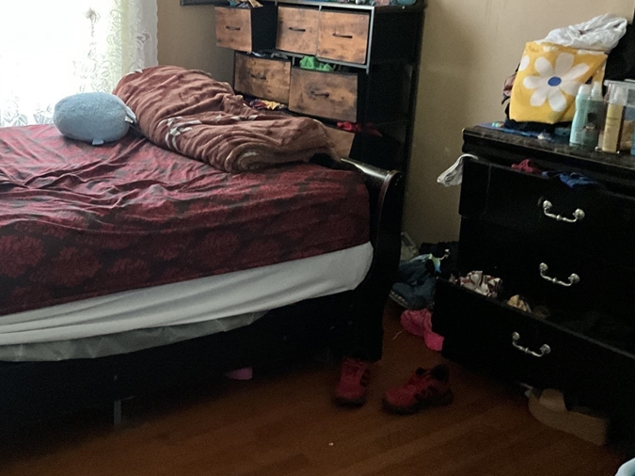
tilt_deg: -13.8
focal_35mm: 44
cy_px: 166
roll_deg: +0.4
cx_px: 182
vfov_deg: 32.6
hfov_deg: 42.0
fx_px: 807
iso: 500
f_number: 1.8
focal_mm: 3
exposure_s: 1/30
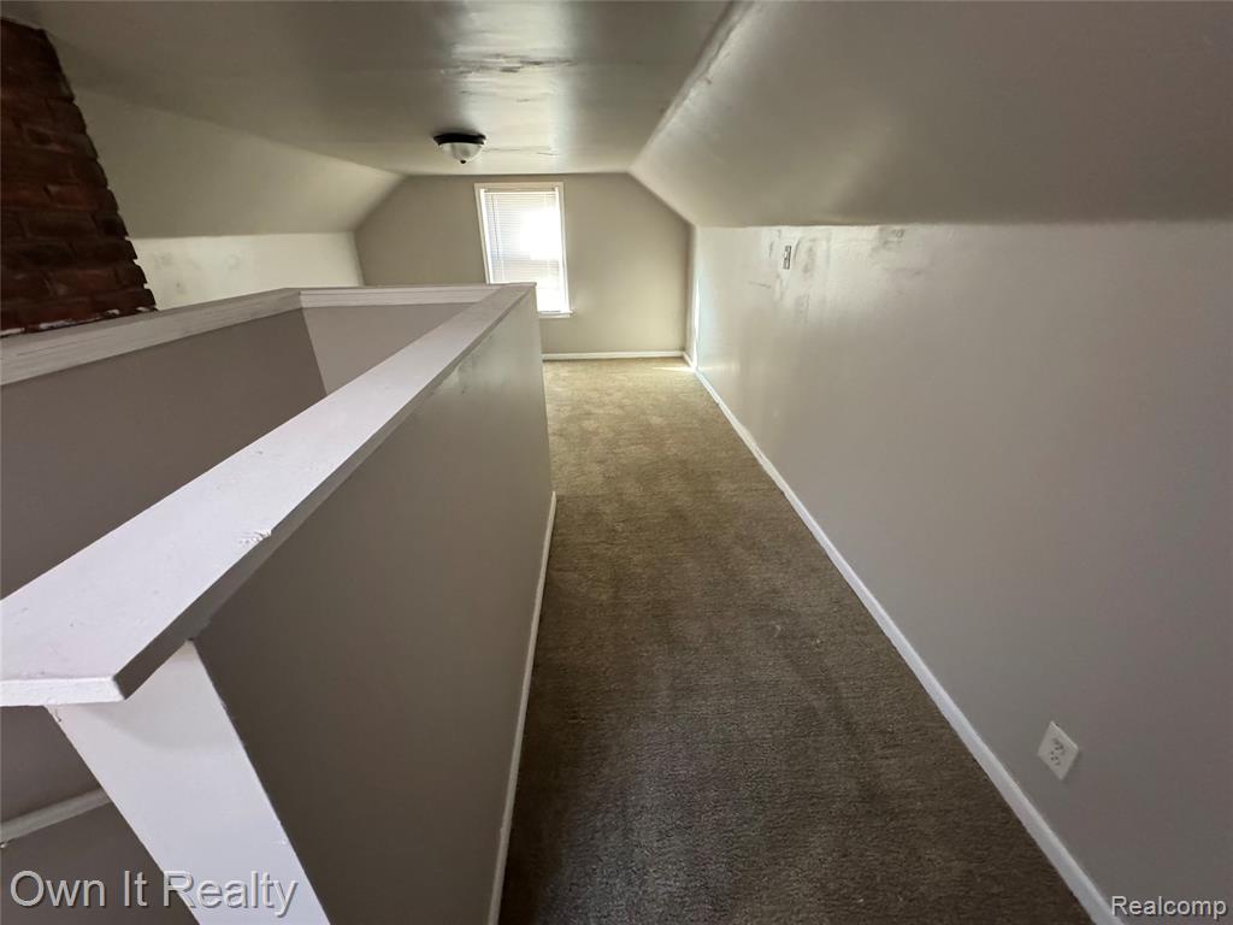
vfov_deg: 85.7
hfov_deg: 102.1
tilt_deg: -26.3
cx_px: 616
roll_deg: +1.0
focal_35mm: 14
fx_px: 499
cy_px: 462
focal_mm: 2.22
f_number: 2.2
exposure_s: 1/60
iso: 1250
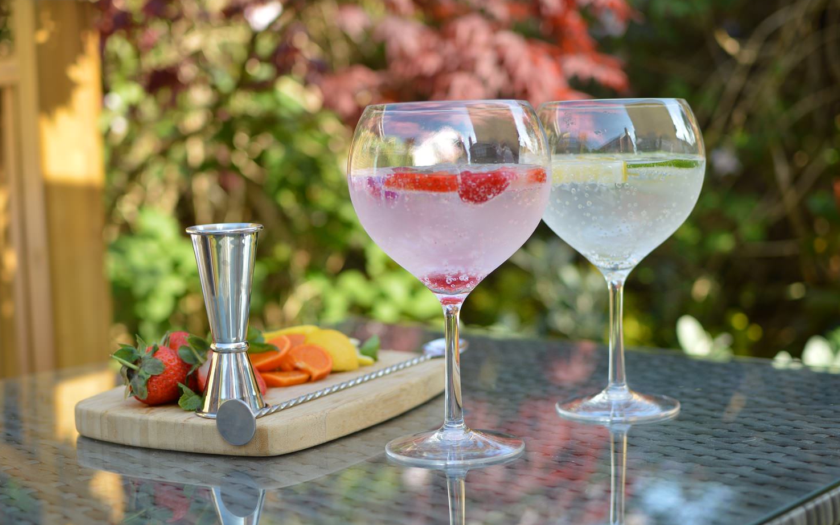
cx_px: 421
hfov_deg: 37.2
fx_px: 1248
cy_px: 267
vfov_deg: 23.8
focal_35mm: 55
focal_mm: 35
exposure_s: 1/500
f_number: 2.8
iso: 100
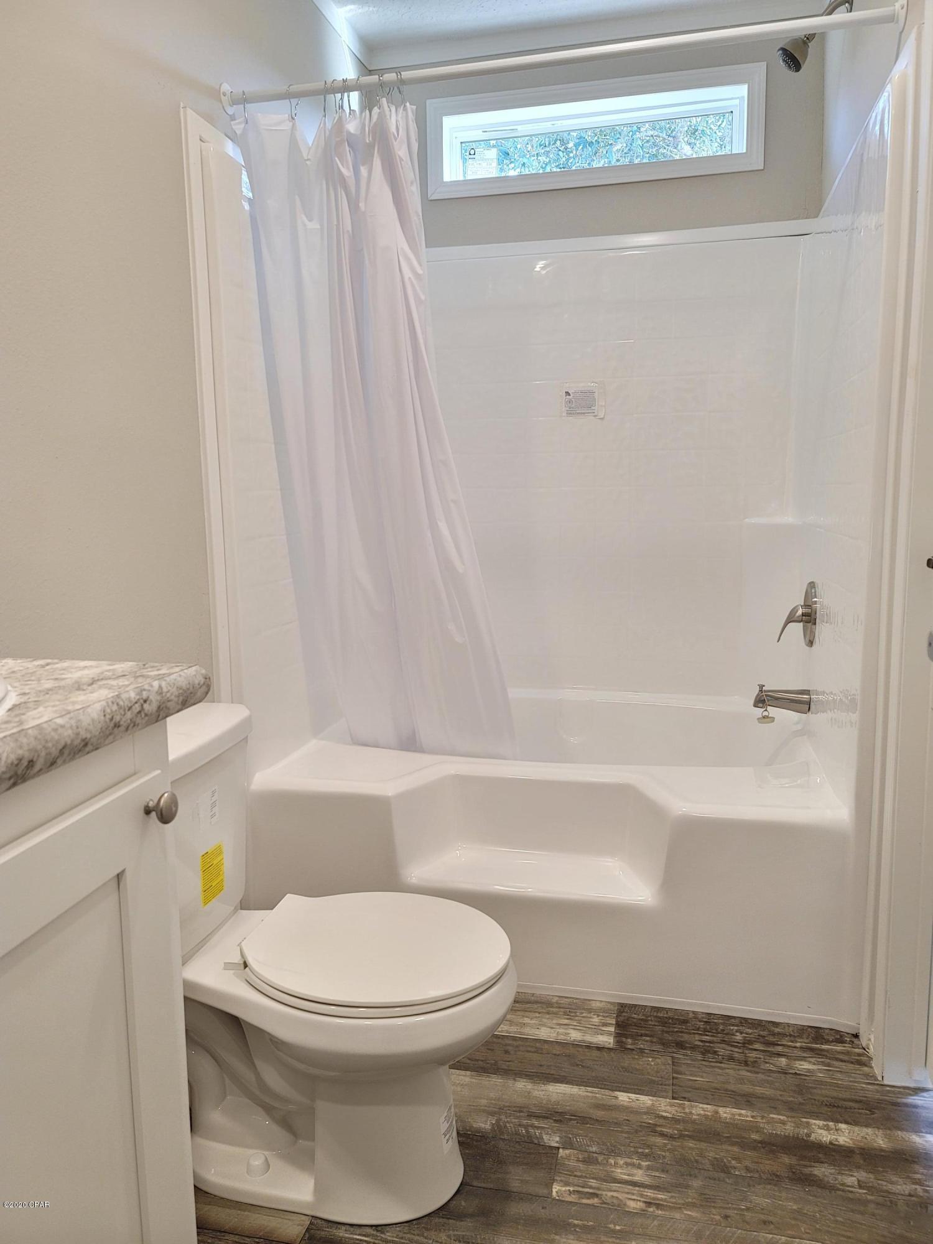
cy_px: 622
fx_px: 898
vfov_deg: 69.4
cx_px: 466
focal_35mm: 25
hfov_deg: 54.9
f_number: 1.8
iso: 250
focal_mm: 7
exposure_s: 1/119
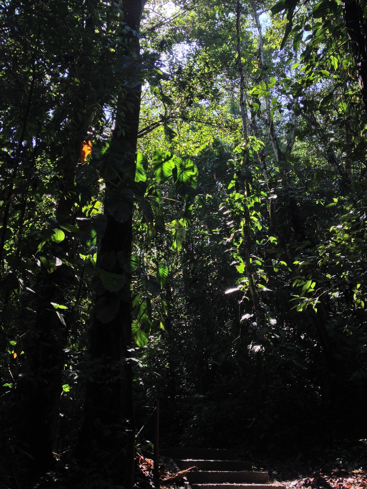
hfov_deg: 40.7
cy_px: 244
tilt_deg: +26.0
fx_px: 495
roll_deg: +0.6
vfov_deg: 52.6
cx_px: 184
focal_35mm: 35
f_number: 2.4
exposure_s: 1/317
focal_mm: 4.28
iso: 50
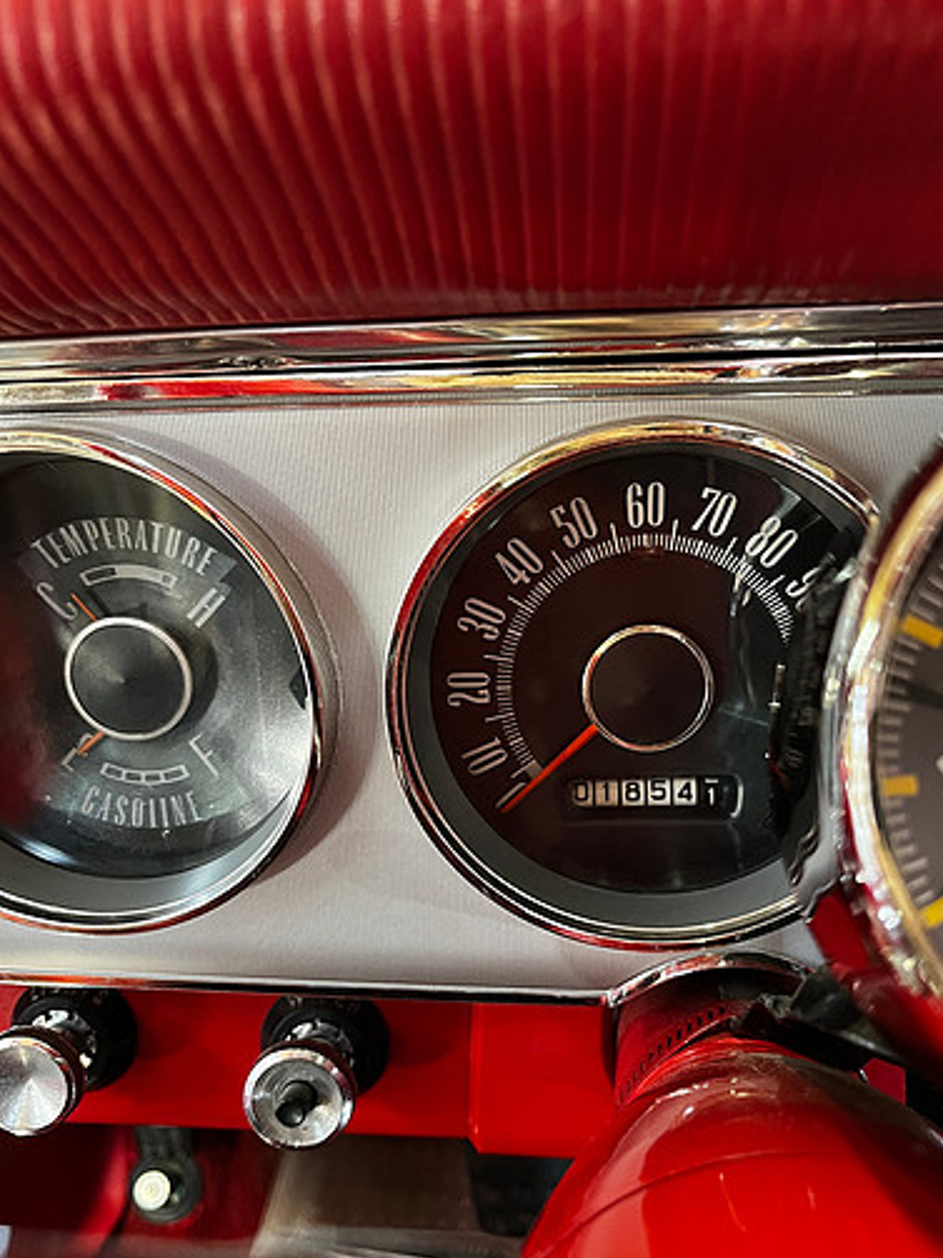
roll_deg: +0.6
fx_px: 1090
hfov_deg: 46.7
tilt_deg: -26.4
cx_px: 522
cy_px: 718
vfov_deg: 59.7
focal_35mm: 30
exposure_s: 1/43
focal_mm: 5.1
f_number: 1.6
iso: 500
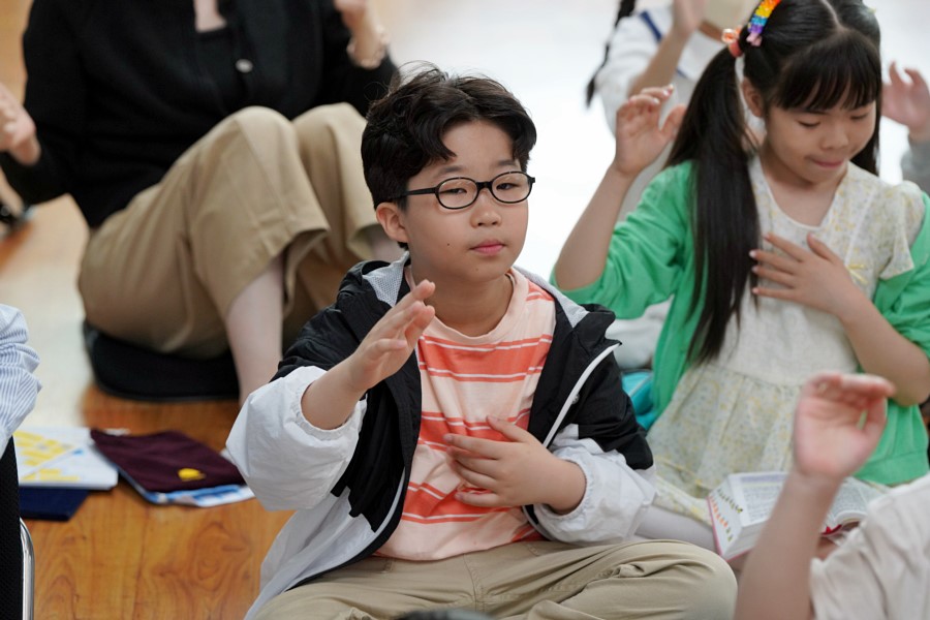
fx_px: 3720
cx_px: 465
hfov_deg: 14.3
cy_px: 310
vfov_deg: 9.5
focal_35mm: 144
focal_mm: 144
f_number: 4
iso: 1600
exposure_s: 1/160
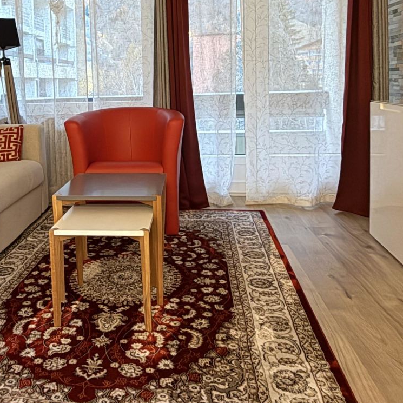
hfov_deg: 47.4
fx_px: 448
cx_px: 123
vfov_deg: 46.9
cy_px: 108
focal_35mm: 34
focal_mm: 2.22
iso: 800
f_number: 2.2
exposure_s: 1/60
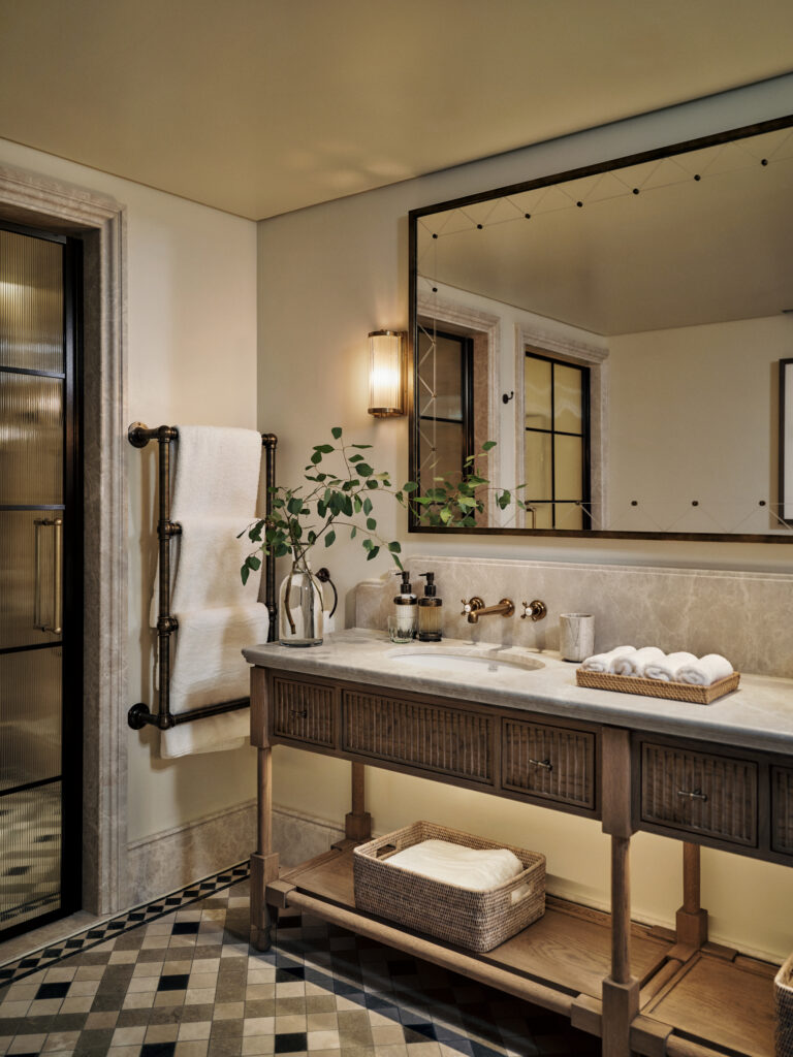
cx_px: 396
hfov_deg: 49.7
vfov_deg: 63.4
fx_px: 855
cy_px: 528
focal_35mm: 28
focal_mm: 35.6
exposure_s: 1/2
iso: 400
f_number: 4
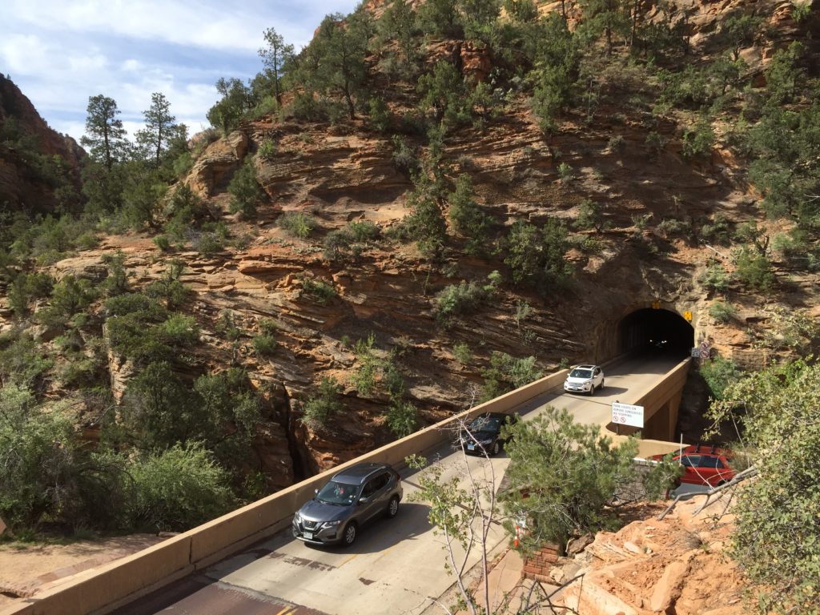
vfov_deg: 48.2
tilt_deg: -5.8
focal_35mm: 29
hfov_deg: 61.7
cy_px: 308
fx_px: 687
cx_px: 410
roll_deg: -1.3
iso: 32
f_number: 2.2
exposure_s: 1/1276
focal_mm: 4.15
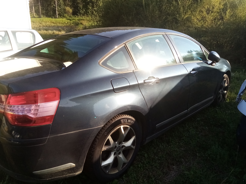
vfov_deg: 53.1
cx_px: 123
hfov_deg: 67.3
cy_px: 92
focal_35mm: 26
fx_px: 185
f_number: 1.8
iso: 106
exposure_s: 1/551
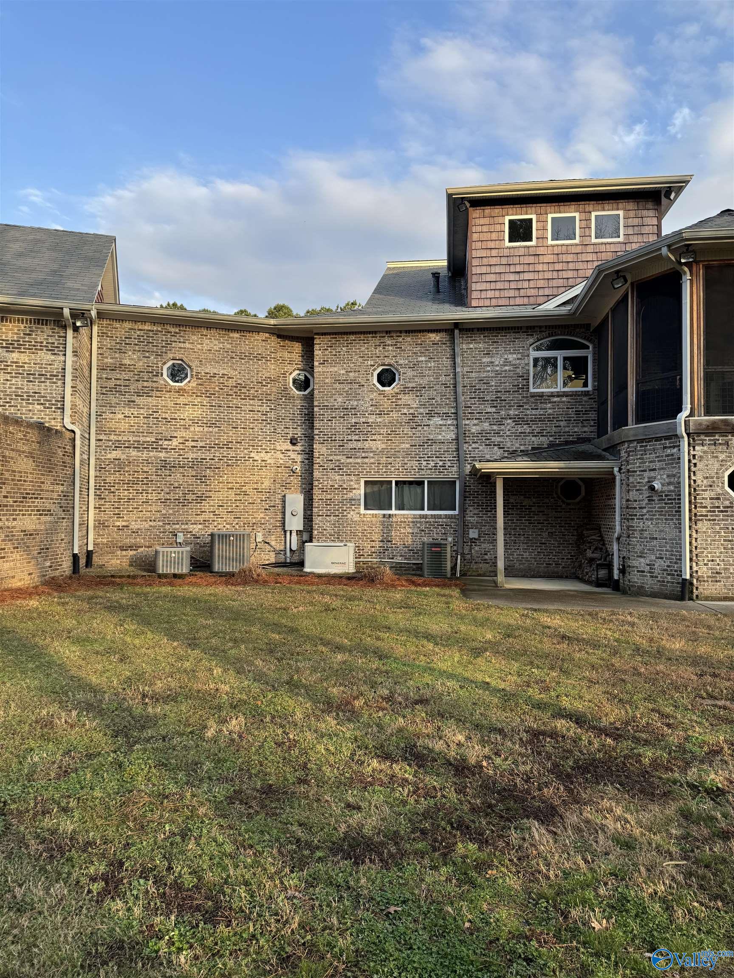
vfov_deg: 71.6
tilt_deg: +0.7
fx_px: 679
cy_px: 489
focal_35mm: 24
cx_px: 367
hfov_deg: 56.8
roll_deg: -0.1
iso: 80
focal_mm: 6.76
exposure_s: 1/1010
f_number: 1.78
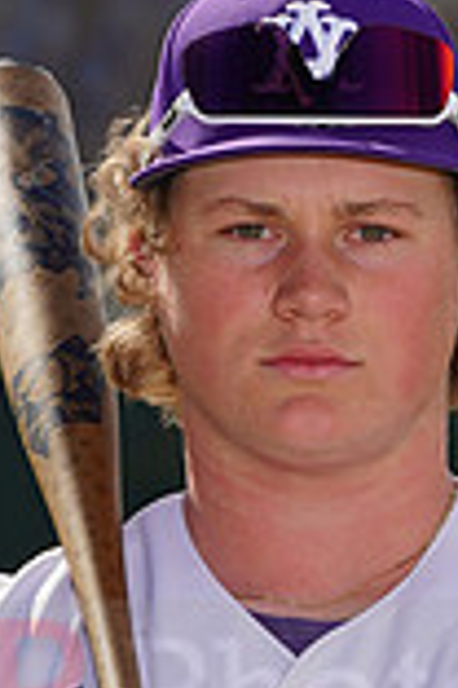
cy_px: 662
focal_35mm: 745
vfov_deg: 2.8
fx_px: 14216
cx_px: 443
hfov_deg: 1.8
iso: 100
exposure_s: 1/250
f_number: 11
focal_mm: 200
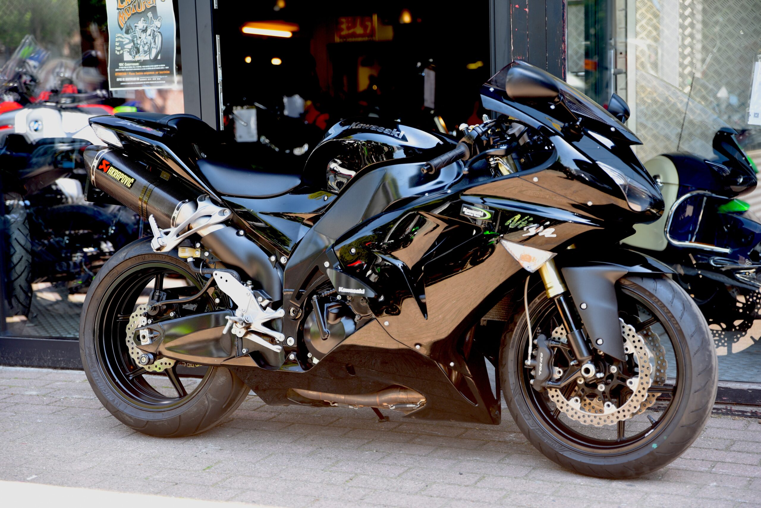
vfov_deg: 20.9
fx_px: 1374
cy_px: 254
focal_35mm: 65
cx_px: 380
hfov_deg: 30.9
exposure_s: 1/60
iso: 100
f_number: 3.2
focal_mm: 65
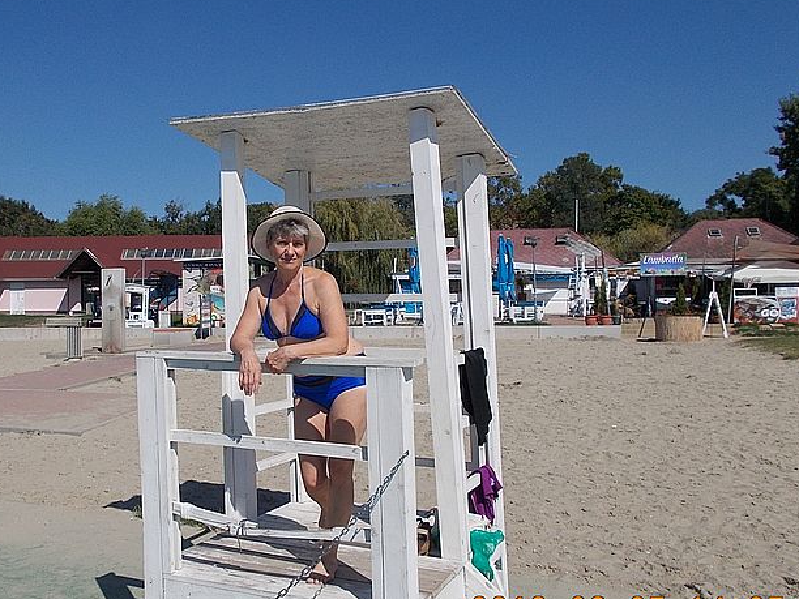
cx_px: 316
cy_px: 309
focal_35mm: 34
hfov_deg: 53.5
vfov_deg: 41.8
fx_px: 785
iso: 80
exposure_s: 1/400
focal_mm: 4.6
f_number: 8
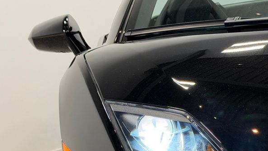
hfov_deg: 23.4
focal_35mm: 90
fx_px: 640
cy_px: 141
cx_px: 199
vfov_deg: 13.3
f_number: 1.78
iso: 50
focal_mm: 6.76
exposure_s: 1/141
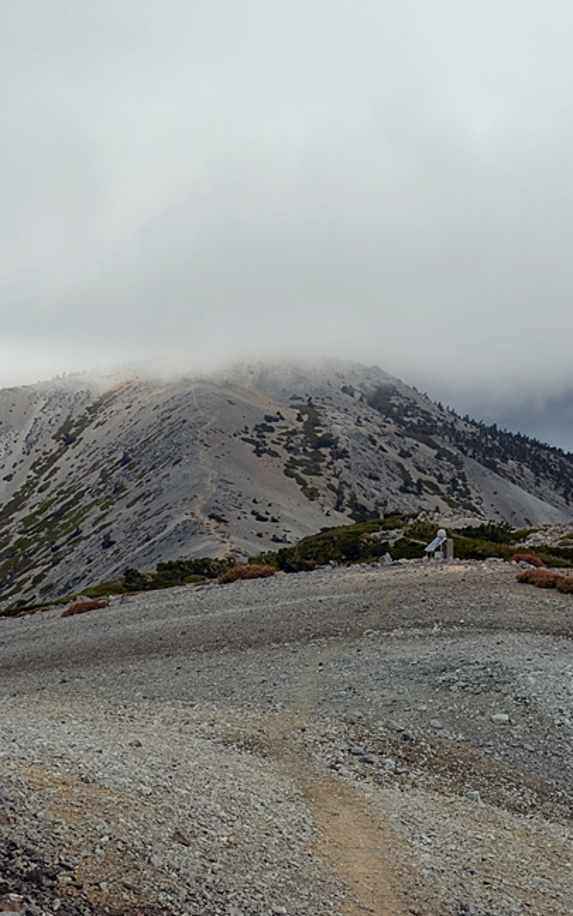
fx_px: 1174
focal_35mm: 47
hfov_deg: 27.4
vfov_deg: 42.6
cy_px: 459
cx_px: 286
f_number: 7.1
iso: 100
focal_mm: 20
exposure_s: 1/320
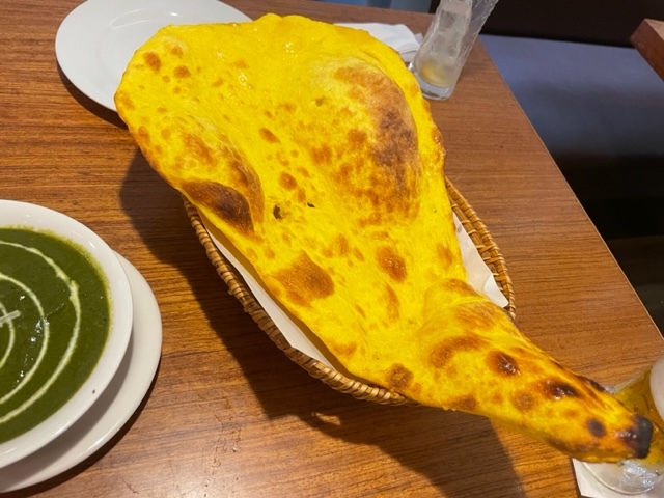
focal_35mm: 26
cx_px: 332
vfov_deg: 53.1
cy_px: 249
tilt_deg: -51.8
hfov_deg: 67.3
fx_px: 499
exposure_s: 1/50
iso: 250
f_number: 1.6
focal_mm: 4.2
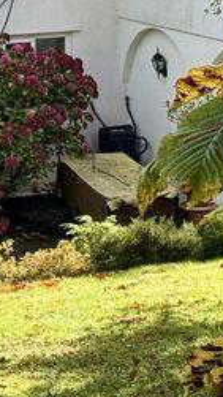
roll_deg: +0.4
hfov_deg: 5.7
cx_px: -11
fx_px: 2241
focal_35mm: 213
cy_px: -131
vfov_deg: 9.9
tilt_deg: -4.3
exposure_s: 1/1100
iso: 64
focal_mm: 6.76
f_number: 1.78
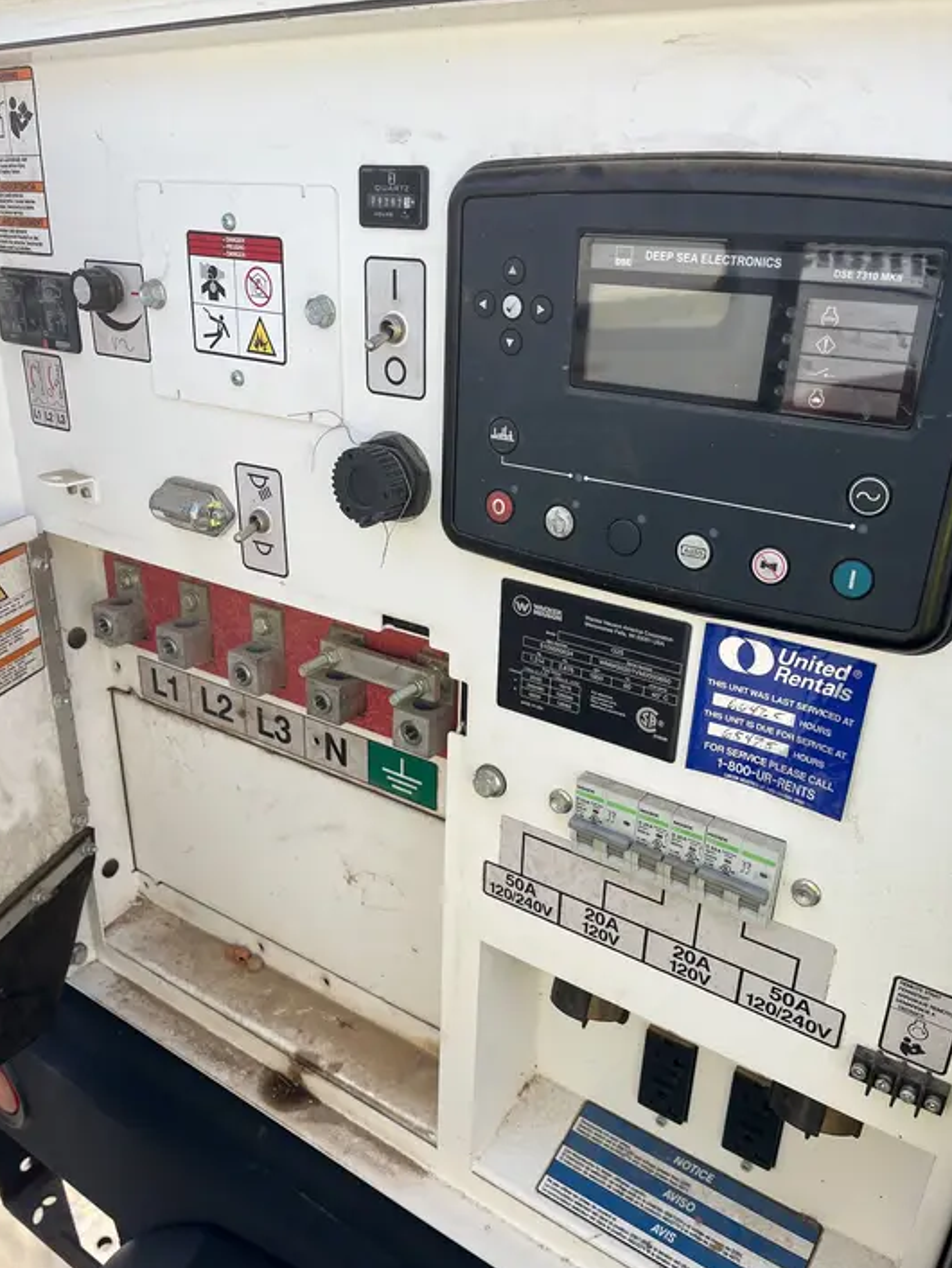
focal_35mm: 27
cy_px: 653
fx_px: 989
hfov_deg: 51.4
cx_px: 478
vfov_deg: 65.3
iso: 50
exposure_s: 1/1404
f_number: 1.6
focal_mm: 5.1
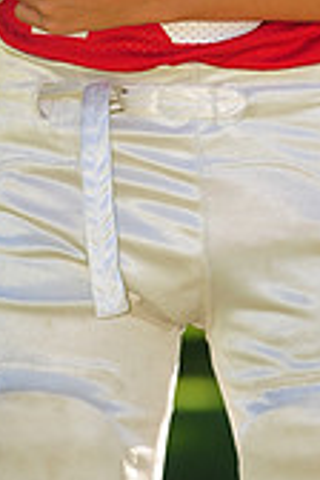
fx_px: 8266
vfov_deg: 3.3
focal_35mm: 620
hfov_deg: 2.2
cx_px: 146
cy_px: -257
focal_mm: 180
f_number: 4.5
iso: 200
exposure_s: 1/400
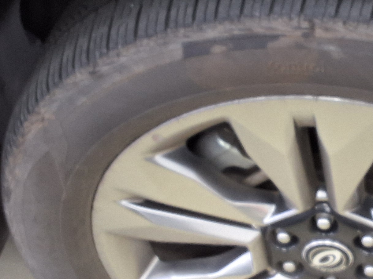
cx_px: 314
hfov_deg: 25.4
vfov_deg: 19.6
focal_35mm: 75
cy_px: 164
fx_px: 808
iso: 125
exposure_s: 1/40
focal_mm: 2.91
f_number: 1.9
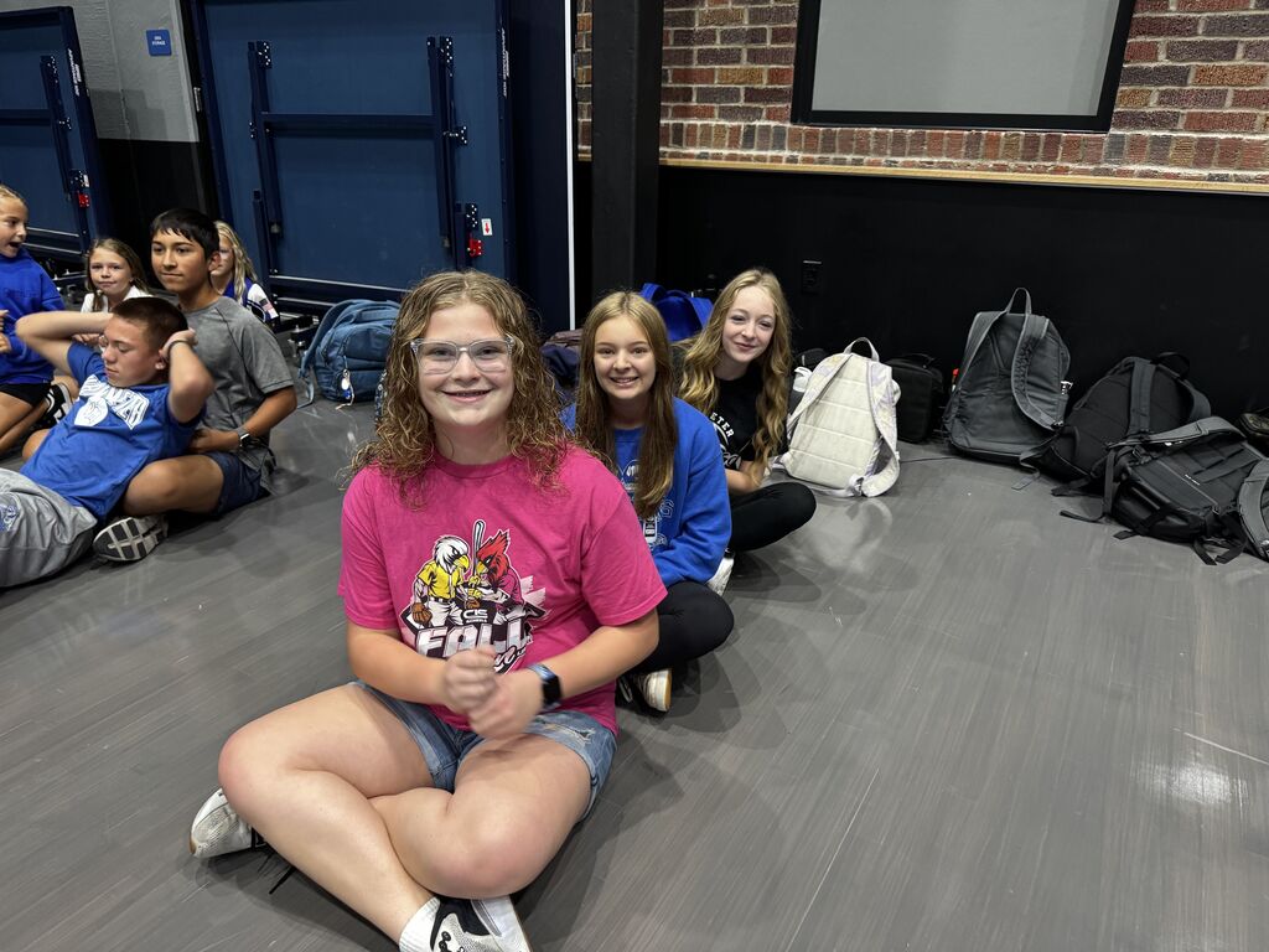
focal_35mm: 24
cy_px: 476
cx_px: 634
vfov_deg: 56.8
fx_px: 880
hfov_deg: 71.6
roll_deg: -1.0
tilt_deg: -24.2
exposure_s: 1/61
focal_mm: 6.76
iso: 200
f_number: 1.78
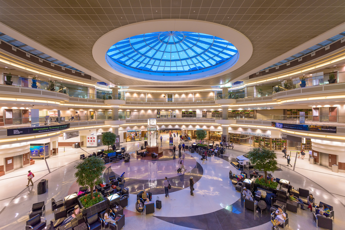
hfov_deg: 104.3
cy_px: 115
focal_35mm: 14
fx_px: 134
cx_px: 172
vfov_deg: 81.2
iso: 1250
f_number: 4
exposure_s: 1/30
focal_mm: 14
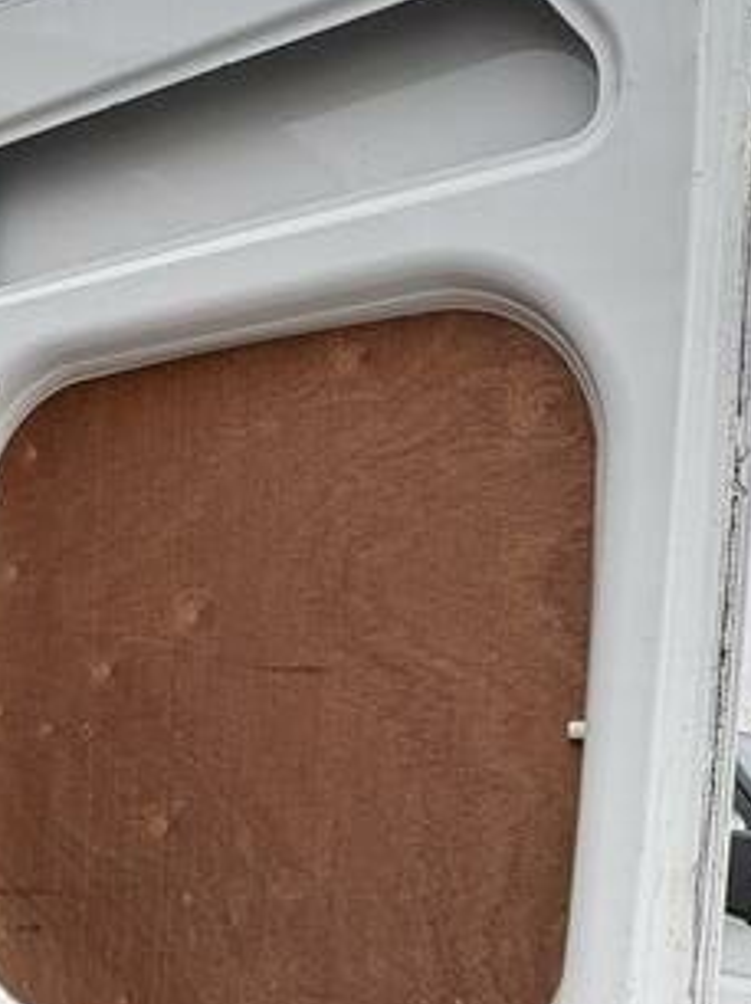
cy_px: 847
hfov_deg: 34.4
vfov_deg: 43.0
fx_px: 1188
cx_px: 193
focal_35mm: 41
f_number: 2.2
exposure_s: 1/459
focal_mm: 2.22
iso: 40
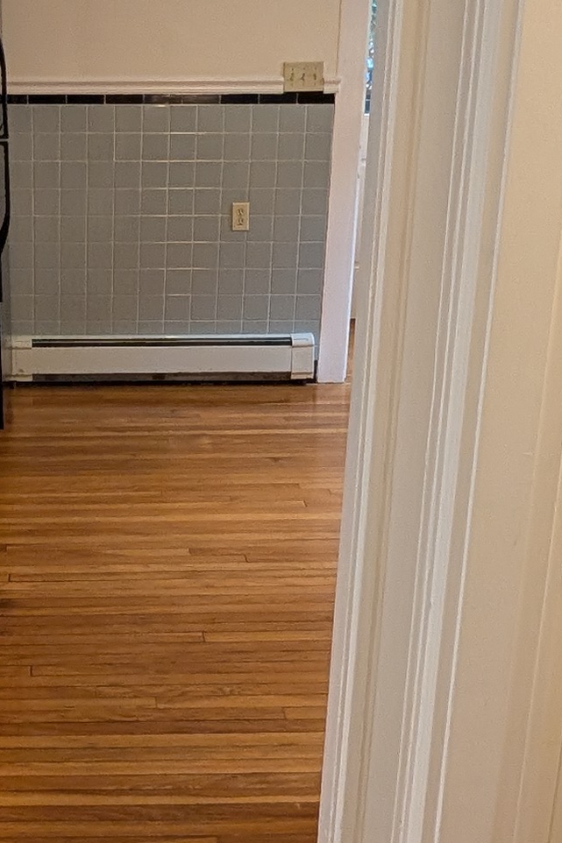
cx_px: 62
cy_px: 484
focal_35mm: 53
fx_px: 1241
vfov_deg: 37.4
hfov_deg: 24.8
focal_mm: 2.02
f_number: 1.7
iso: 190
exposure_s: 1/40
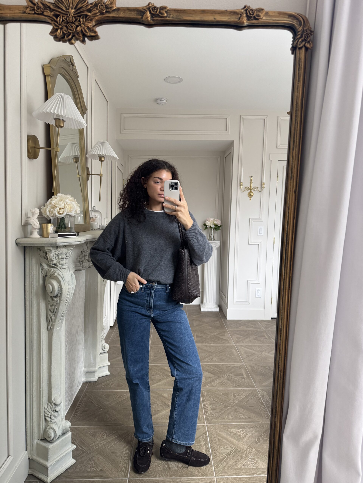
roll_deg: -0.6
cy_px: 242
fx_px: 336
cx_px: 182
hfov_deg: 56.8
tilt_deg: -14.0
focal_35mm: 24
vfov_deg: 71.6
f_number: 1.78
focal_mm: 6.76
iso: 200
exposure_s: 1/110
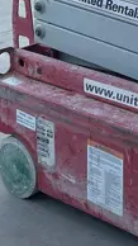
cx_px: 218
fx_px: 697
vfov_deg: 18.5
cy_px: -82
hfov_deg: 10.8
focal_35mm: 107
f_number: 1.5
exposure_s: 1/840
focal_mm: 5.7
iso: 50
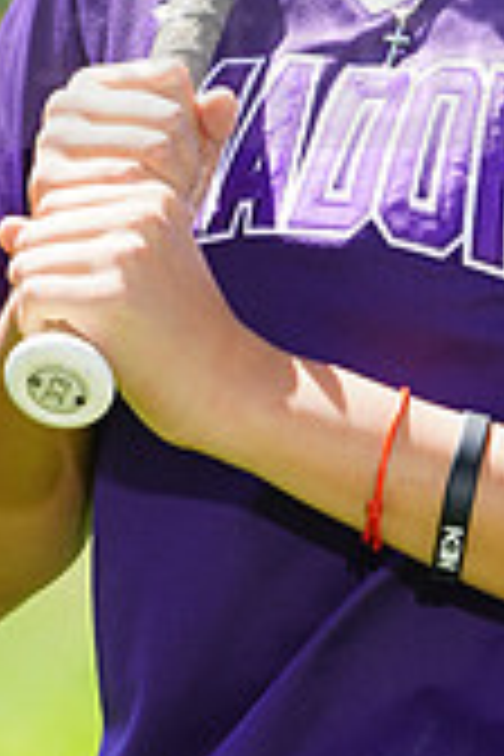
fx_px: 21712
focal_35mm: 1034
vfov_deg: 2.0
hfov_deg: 1.3
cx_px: 274
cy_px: 4
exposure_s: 1/200
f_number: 9
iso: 200
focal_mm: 300
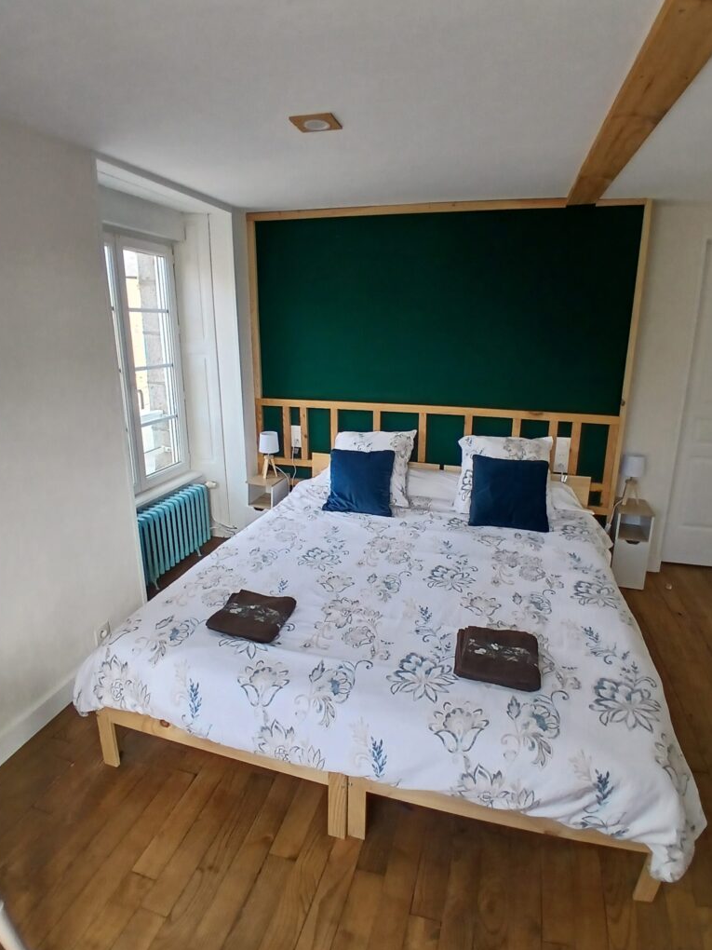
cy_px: 458
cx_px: 363
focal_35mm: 18
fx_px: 494
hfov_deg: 71.6
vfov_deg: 87.7
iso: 80
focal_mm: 1.4
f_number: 2.2
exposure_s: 1/100
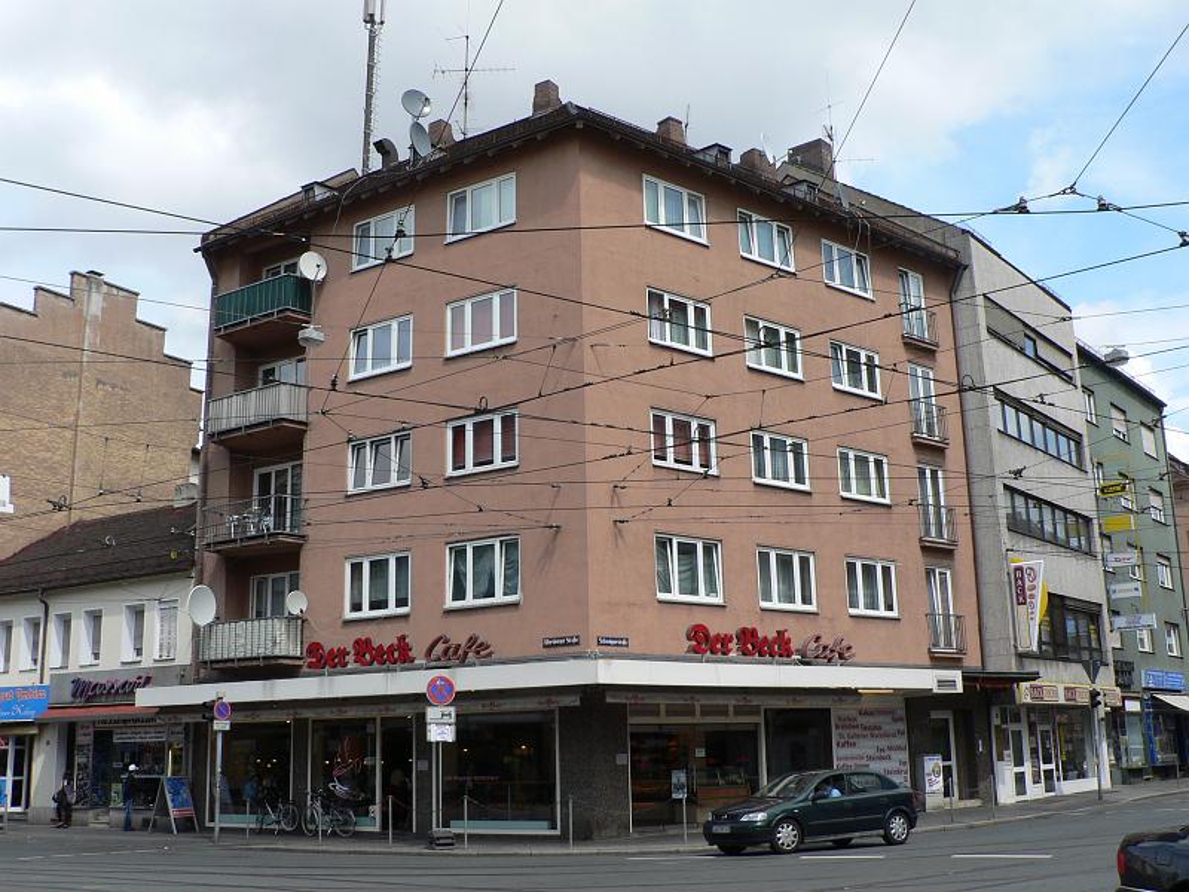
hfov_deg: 51.4
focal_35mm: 36
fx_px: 1237
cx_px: 594
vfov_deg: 39.7
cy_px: 446
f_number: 5
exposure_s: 1/400
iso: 80
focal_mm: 6
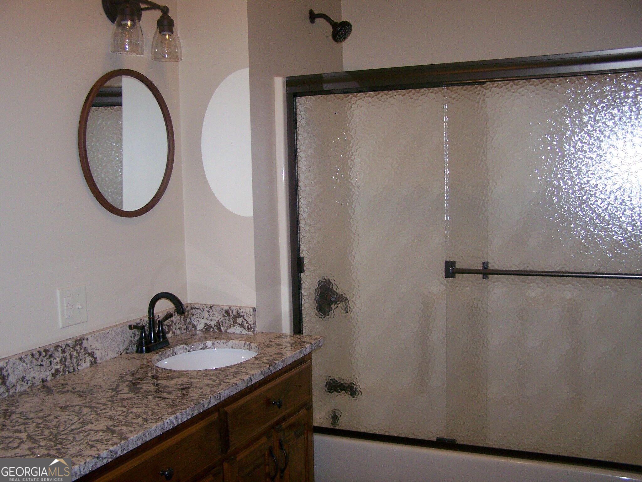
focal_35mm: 38
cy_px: 241
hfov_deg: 49.0
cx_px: 321
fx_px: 705
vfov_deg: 37.7
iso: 160
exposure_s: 1/60
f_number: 2.8
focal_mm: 6.3
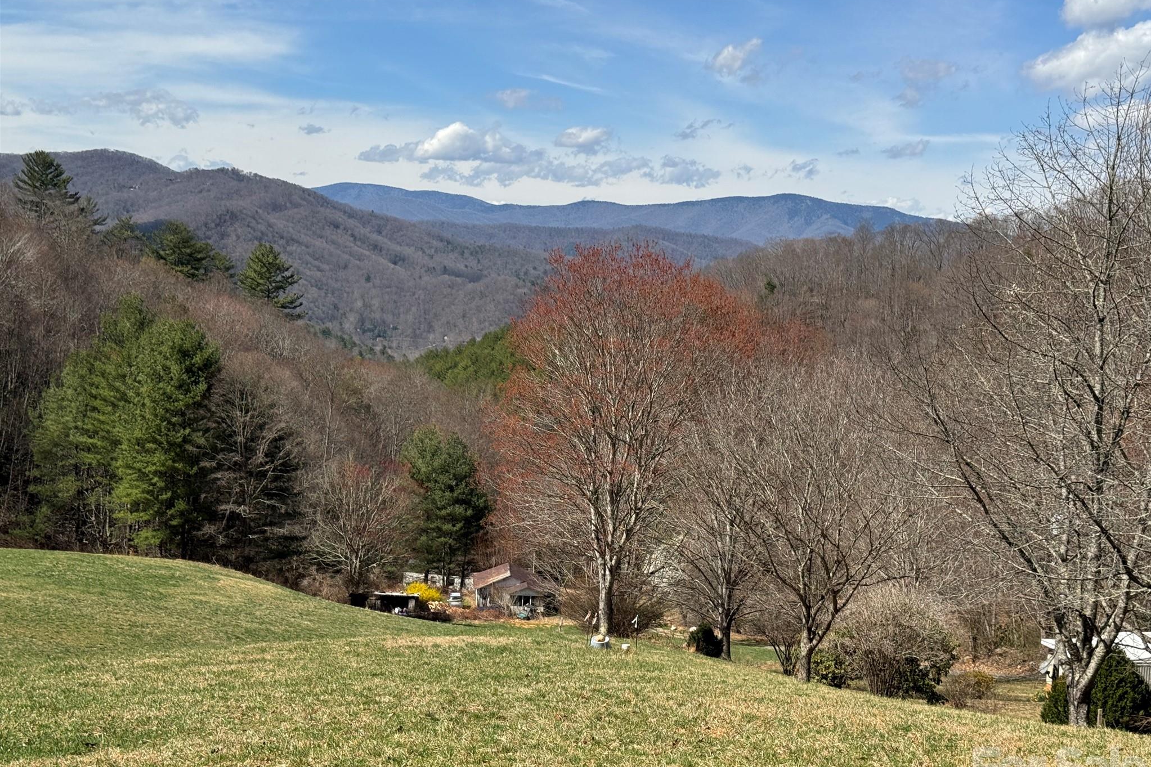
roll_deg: -1.8
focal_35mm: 50
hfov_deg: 39.6
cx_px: 576
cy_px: 425
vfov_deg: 27.0
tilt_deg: -5.7
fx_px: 1598
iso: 64
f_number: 1.78
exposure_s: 1/4608
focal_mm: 6.76
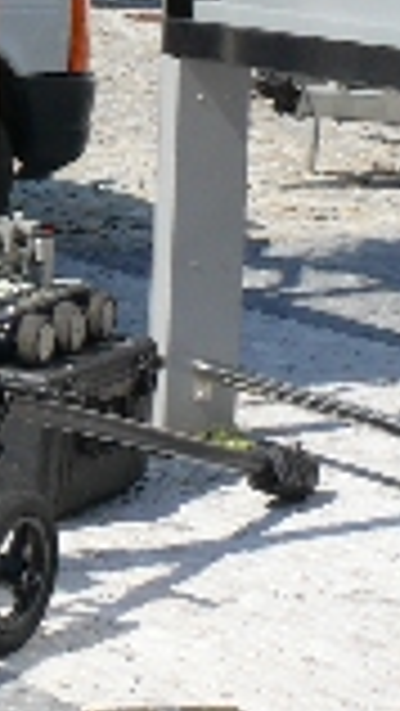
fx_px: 2901
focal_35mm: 154
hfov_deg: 6.9
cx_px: -899
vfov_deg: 13.7
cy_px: -9
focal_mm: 7.4
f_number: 5.6
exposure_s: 1/320
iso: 100
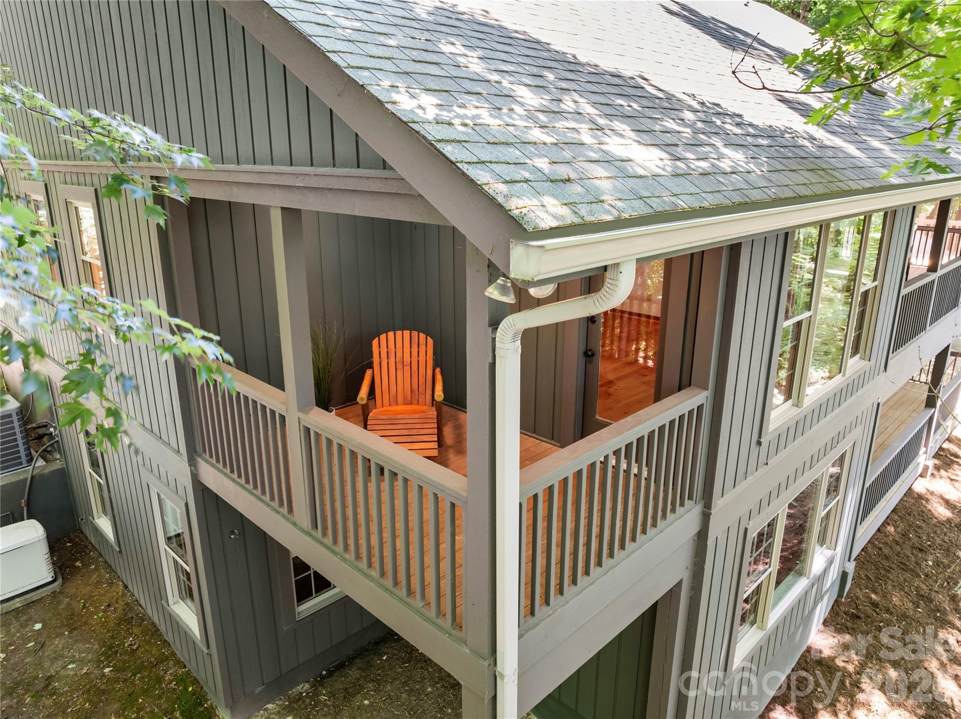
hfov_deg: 71.6
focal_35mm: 24
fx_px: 666
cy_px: 360
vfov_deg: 56.8
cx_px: 480
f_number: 2.8
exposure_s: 1/20
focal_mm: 12.29
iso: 160
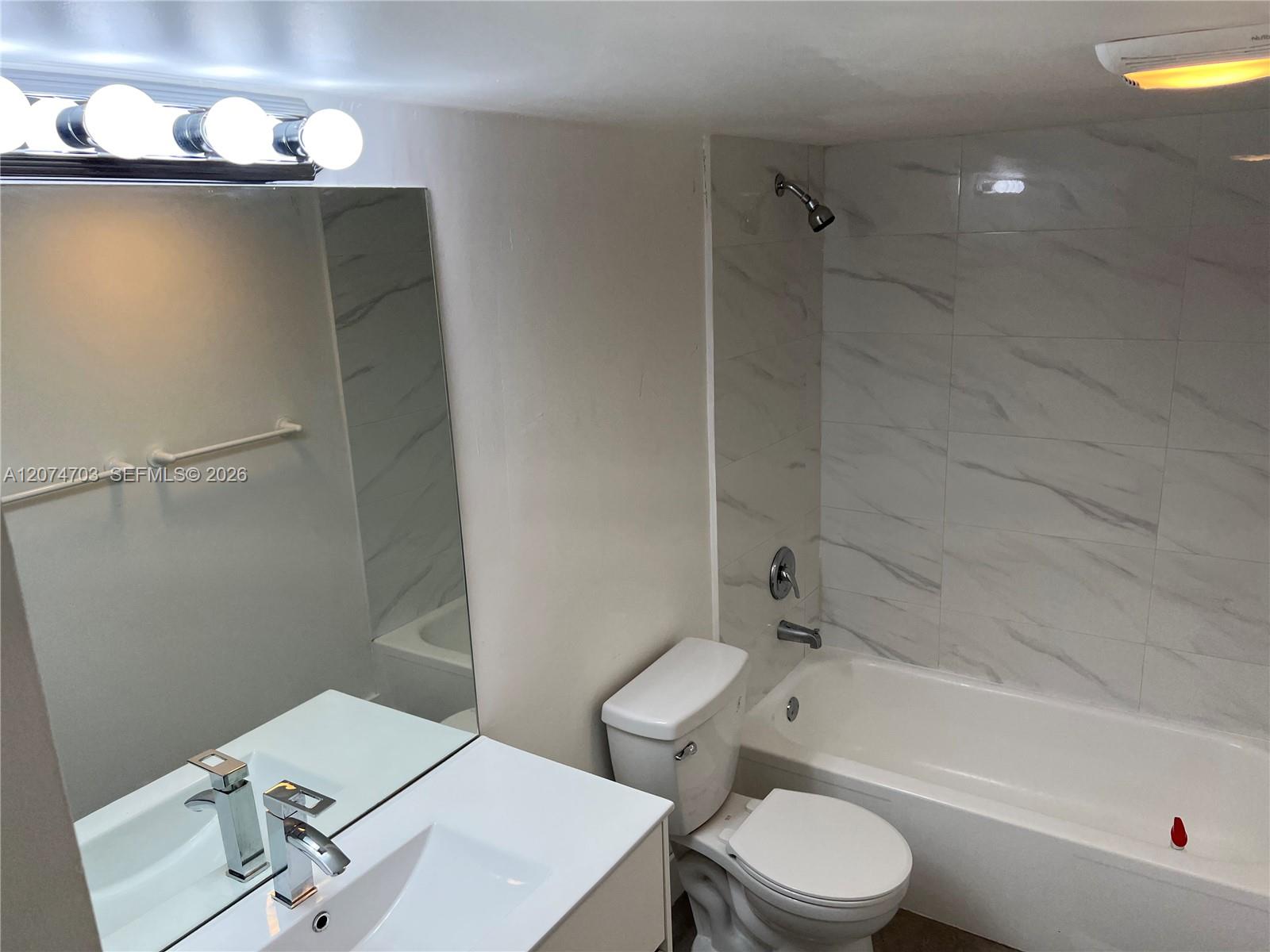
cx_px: 635
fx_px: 954
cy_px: 476
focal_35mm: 26
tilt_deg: -16.0
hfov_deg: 67.3
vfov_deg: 53.1
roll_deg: +2.2
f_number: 1.5
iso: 50
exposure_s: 1/161
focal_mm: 5.7
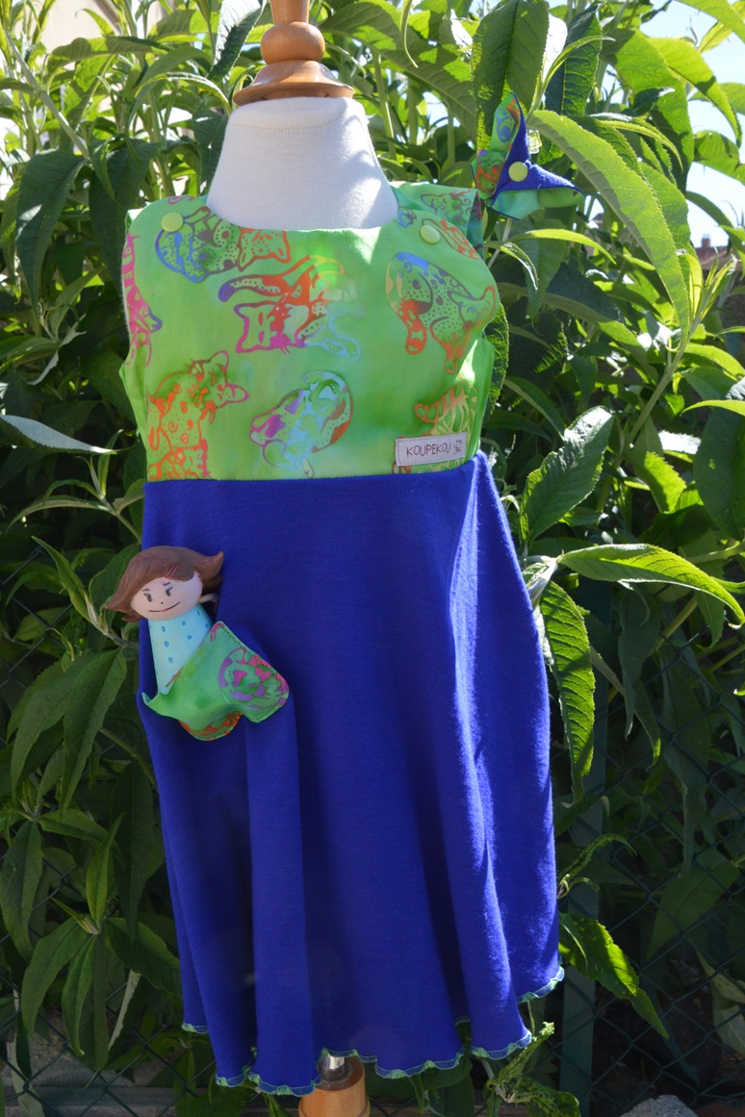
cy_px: 544
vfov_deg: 57.9
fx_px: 1009
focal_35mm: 33
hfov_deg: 40.5
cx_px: 377
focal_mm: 21
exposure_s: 1/400
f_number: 10
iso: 800
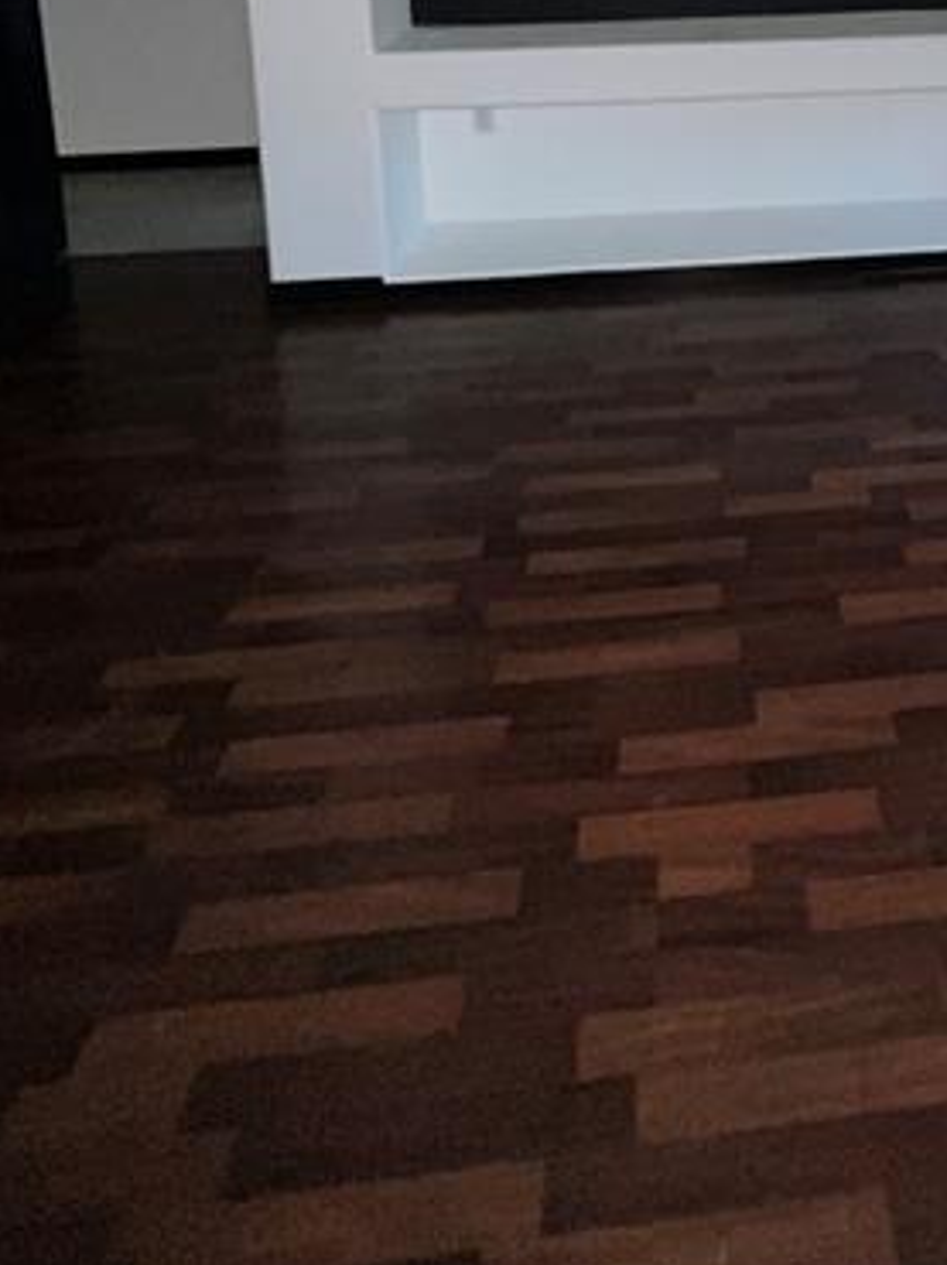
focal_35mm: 27
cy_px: 0
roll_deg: +0.9
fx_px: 986
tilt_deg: -6.9
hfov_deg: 47.8
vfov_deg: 52.1
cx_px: 790
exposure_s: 1/30
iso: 320
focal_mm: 1.57
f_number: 1.8
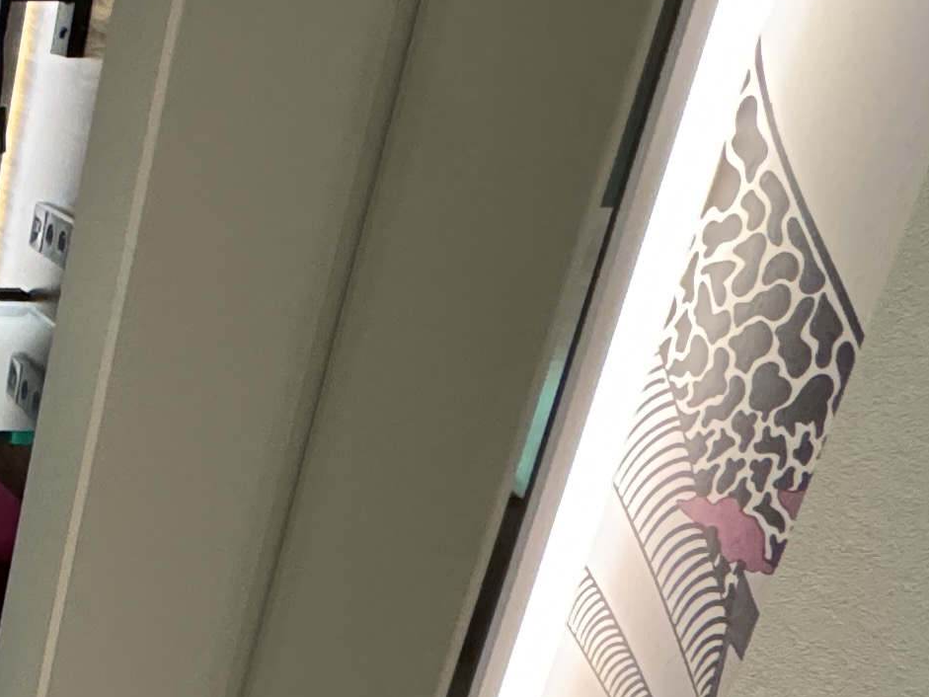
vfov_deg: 24.0
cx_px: -778
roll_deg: +1.0
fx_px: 1610
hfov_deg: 20.9
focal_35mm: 60
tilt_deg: -22.3
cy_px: 561
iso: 800
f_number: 2.2
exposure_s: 1/50
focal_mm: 2.22
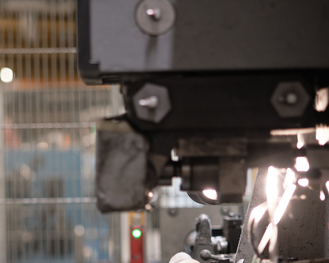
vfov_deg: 13.2
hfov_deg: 16.5
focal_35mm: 116
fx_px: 1130
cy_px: 205
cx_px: 78
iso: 200
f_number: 1.4
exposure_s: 1/125
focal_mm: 33
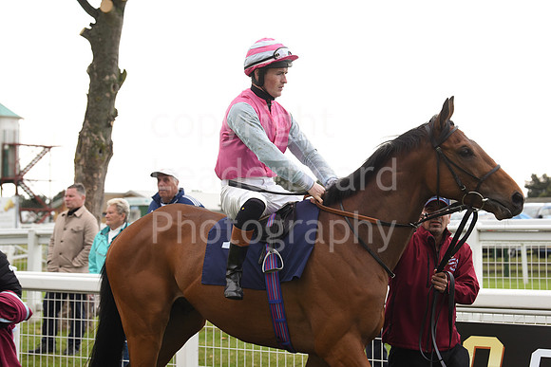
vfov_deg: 14.0
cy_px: 184
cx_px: 276
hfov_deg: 20.8
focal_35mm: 98
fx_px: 1500
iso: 800
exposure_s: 1/500
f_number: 5.6
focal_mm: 98
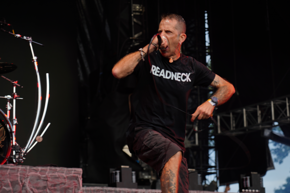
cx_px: 145
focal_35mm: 105
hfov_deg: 19.5
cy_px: 96
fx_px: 846
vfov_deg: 13.0
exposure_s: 1/125
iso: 160
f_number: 4
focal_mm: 105
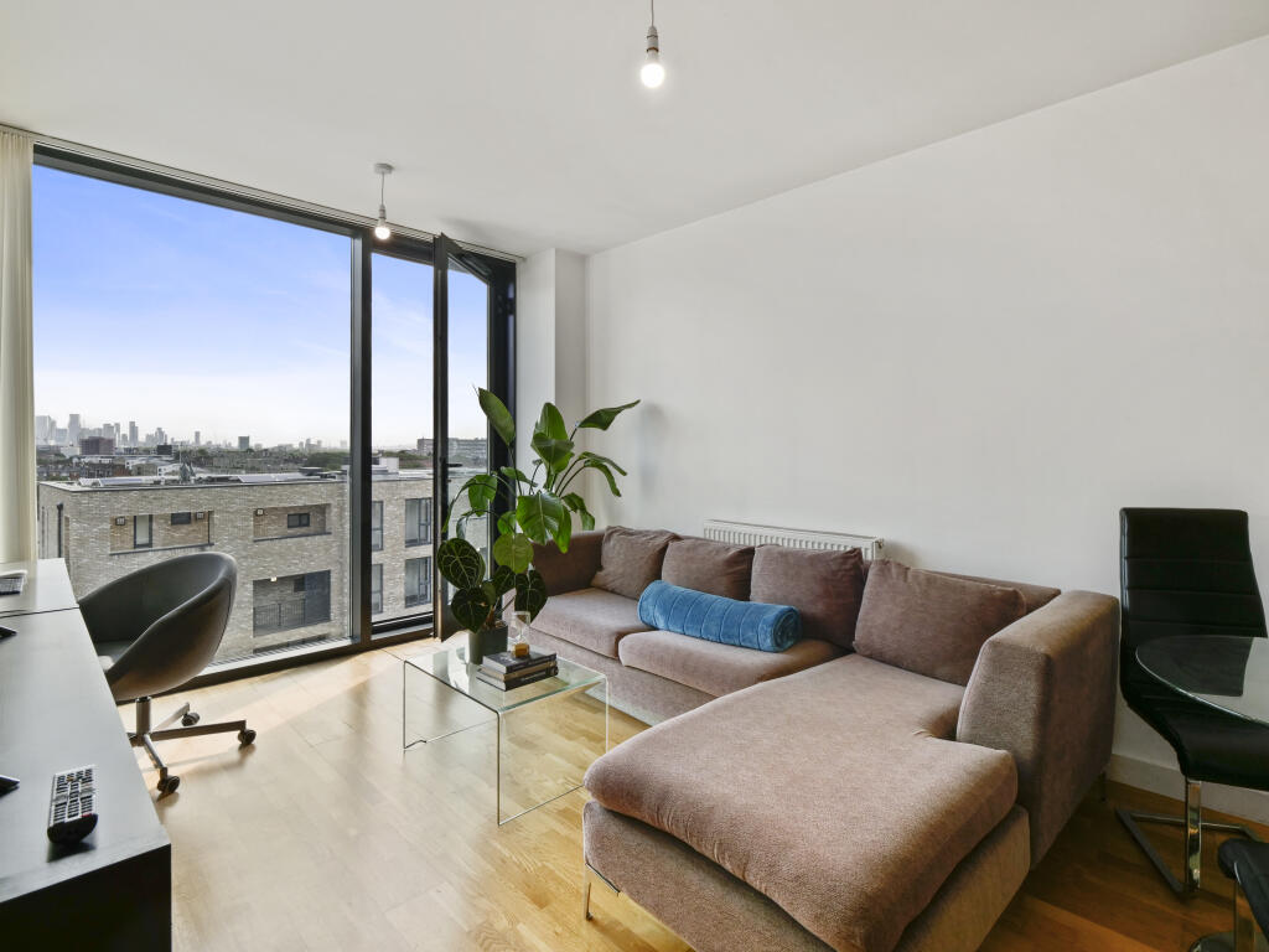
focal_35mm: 16
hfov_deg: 94.5
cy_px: 476
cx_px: 634
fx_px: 587
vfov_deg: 78.1
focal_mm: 8
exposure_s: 1/40
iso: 200
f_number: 8
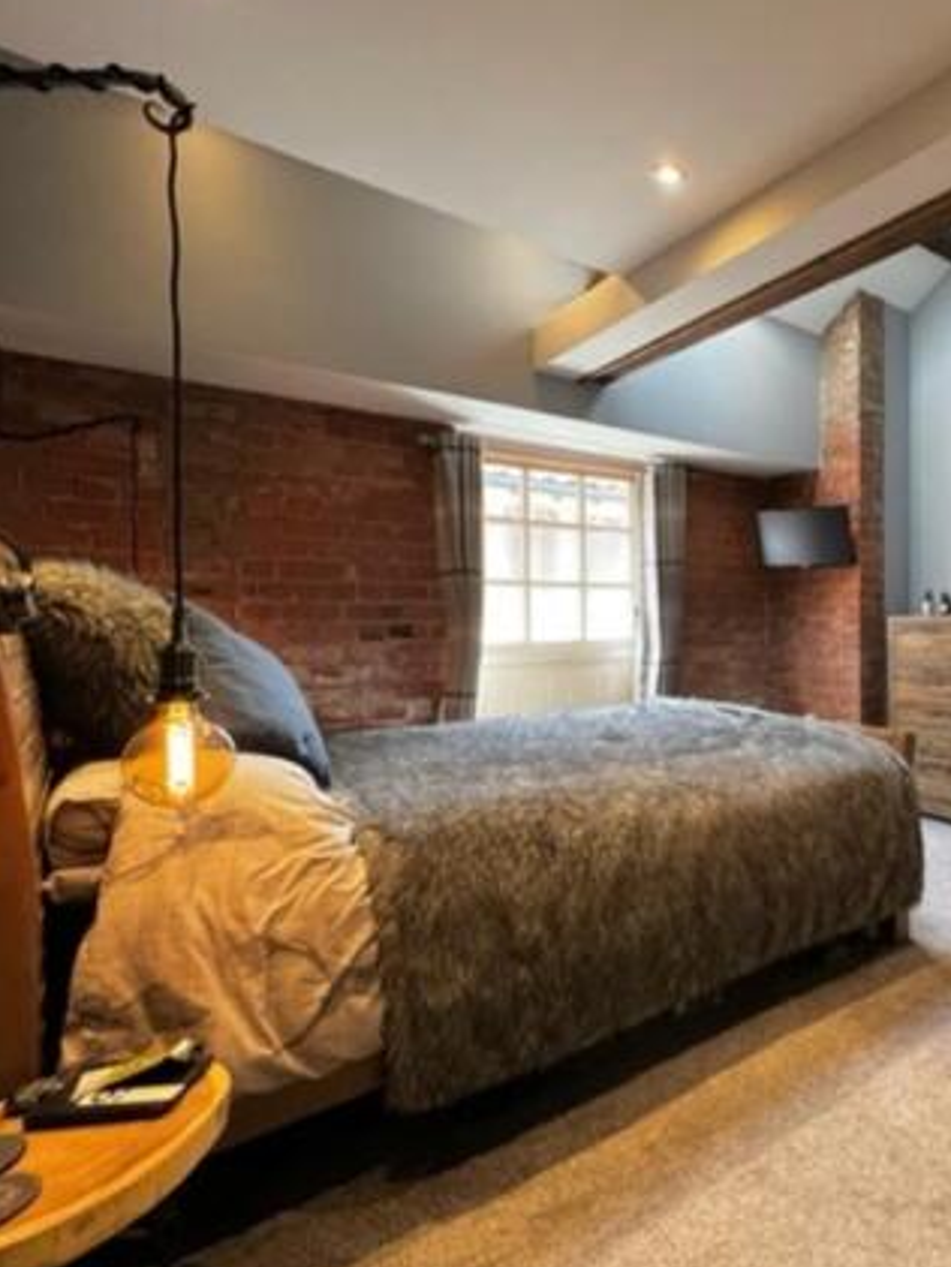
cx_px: 775
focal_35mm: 18
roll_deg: +1.5
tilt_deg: -1.6
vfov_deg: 87.7
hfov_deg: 64.6
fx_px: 659
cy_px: 624
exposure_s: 1/50
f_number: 1.8
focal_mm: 1.57
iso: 160
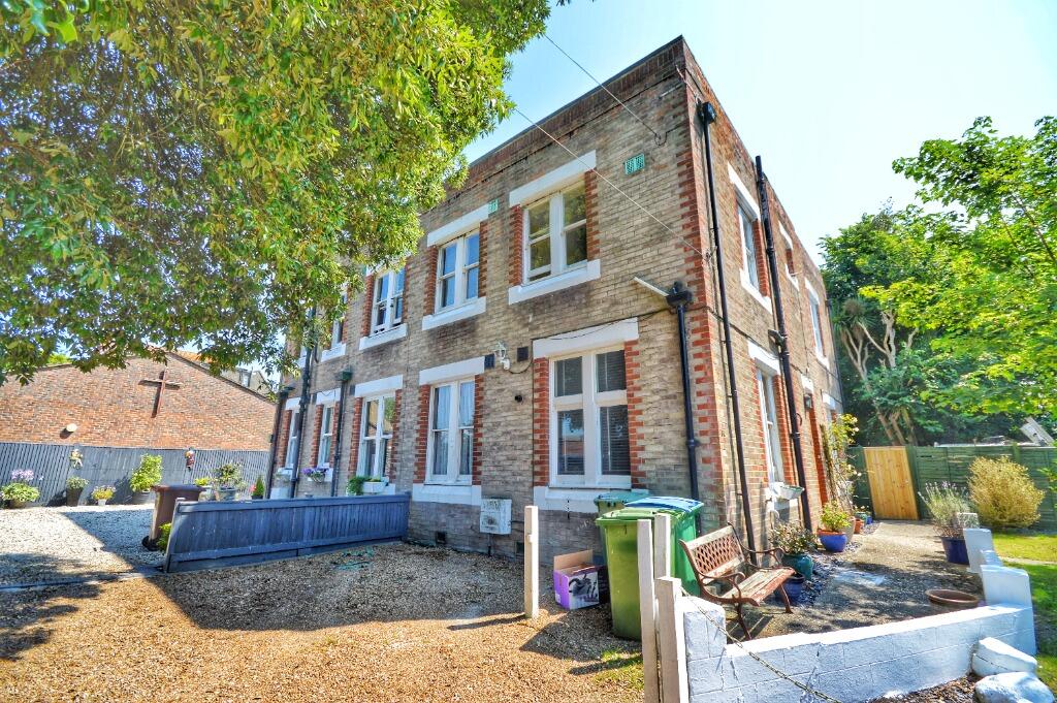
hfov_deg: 100.4
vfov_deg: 77.2
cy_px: 352
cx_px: 528
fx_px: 440
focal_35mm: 15
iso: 100
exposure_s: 1/125
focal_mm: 10
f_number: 6.3
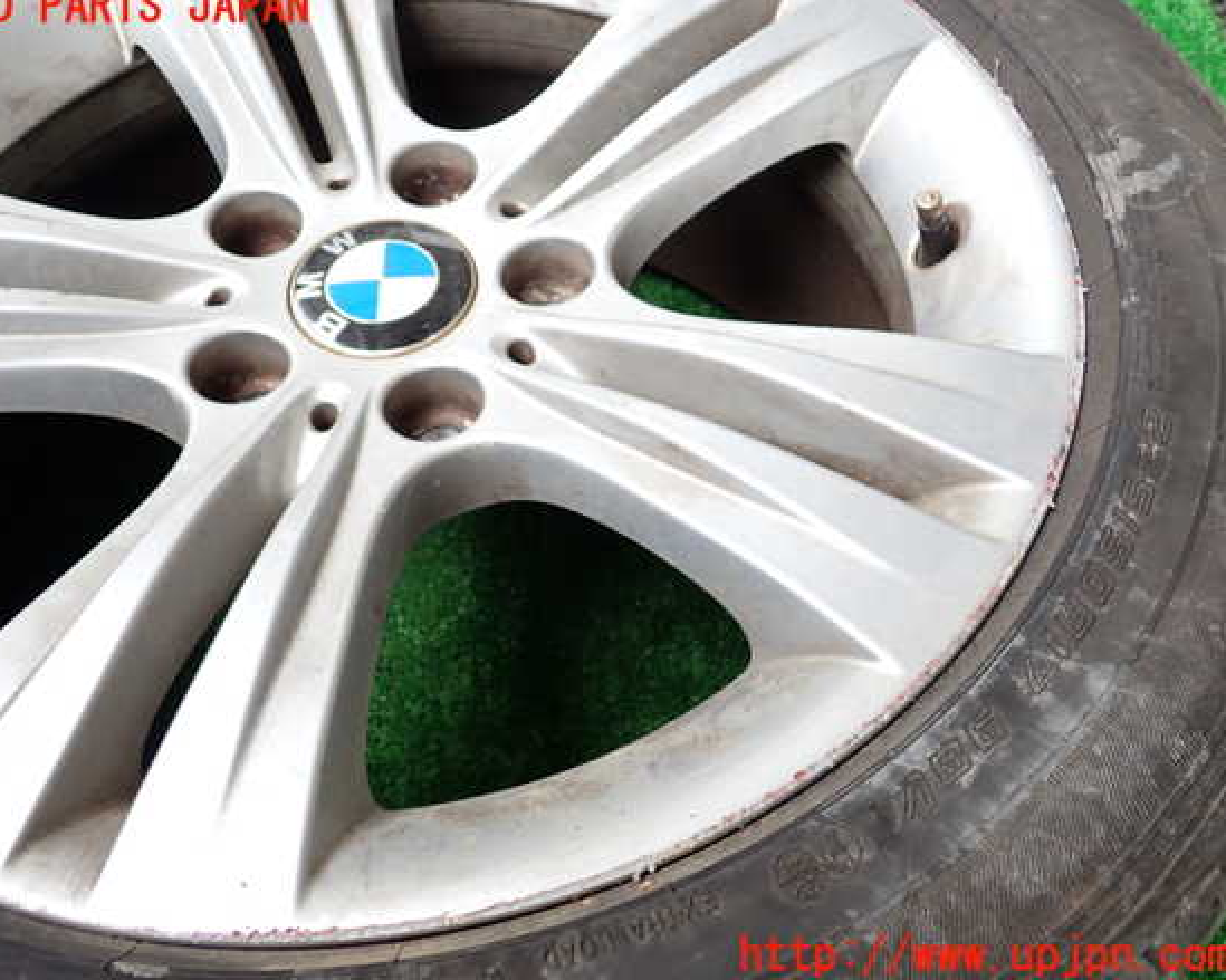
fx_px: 1161
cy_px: 482
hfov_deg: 55.6
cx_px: 574
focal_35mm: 32
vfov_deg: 45.8
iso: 100
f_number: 2.3
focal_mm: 5.4
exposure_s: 1/125
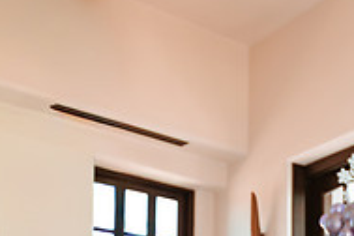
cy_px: 361
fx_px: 777
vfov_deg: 15.8
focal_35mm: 79
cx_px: 498
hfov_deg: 22.2
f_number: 3.2
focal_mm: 24
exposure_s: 1/200
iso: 400
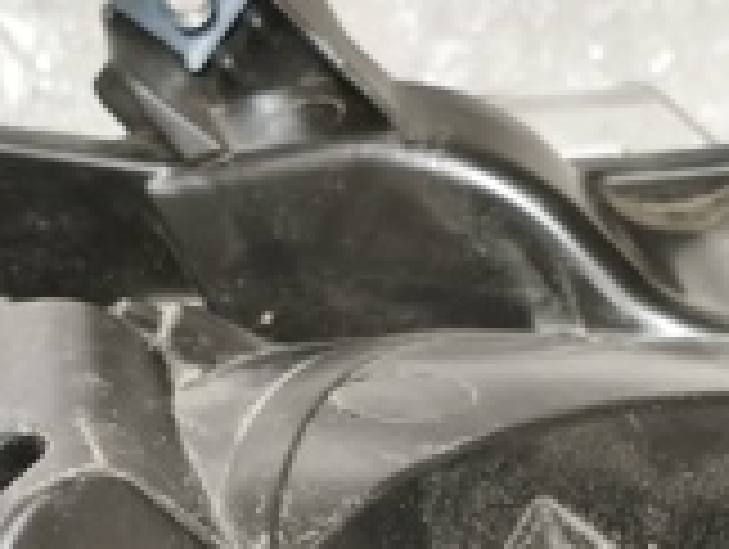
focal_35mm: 138
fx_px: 2911
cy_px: 634
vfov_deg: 10.6
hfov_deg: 14.2
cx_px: 639
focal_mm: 5.35
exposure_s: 1/25
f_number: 1.7
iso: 1600
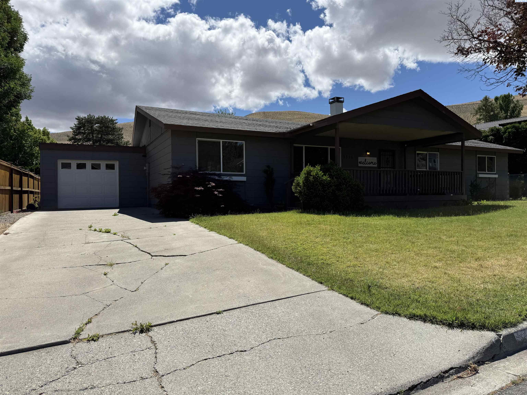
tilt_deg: -0.1
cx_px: 264
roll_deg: +0.5
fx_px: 365
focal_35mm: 24
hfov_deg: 71.6
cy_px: 198
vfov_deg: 56.8
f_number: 1.78
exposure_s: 1/7353
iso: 80
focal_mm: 6.76
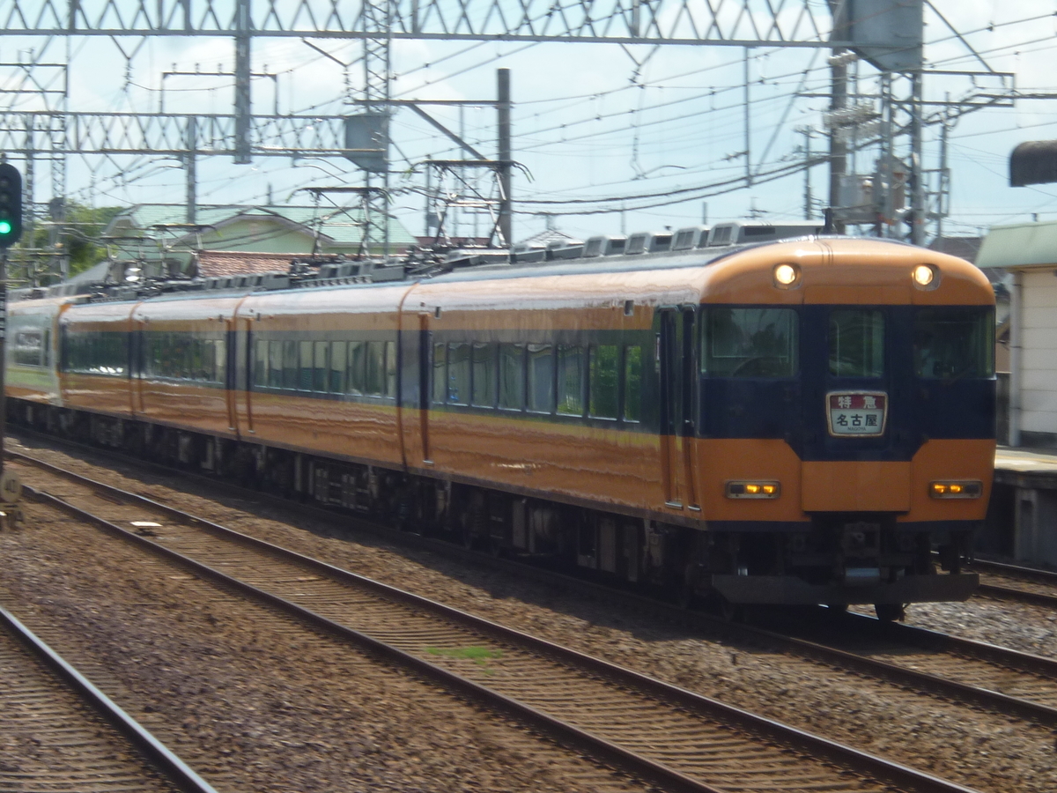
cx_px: 528
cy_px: 396
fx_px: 5069
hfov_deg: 11.9
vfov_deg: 8.9
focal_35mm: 166
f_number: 6.5
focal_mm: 20
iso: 100
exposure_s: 1/160
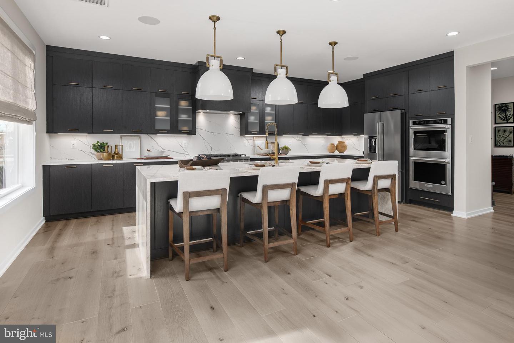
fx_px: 271
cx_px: 257
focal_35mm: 19
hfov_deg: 86.9
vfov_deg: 64.6
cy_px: 172
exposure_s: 1/200
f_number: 9
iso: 100
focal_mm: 19
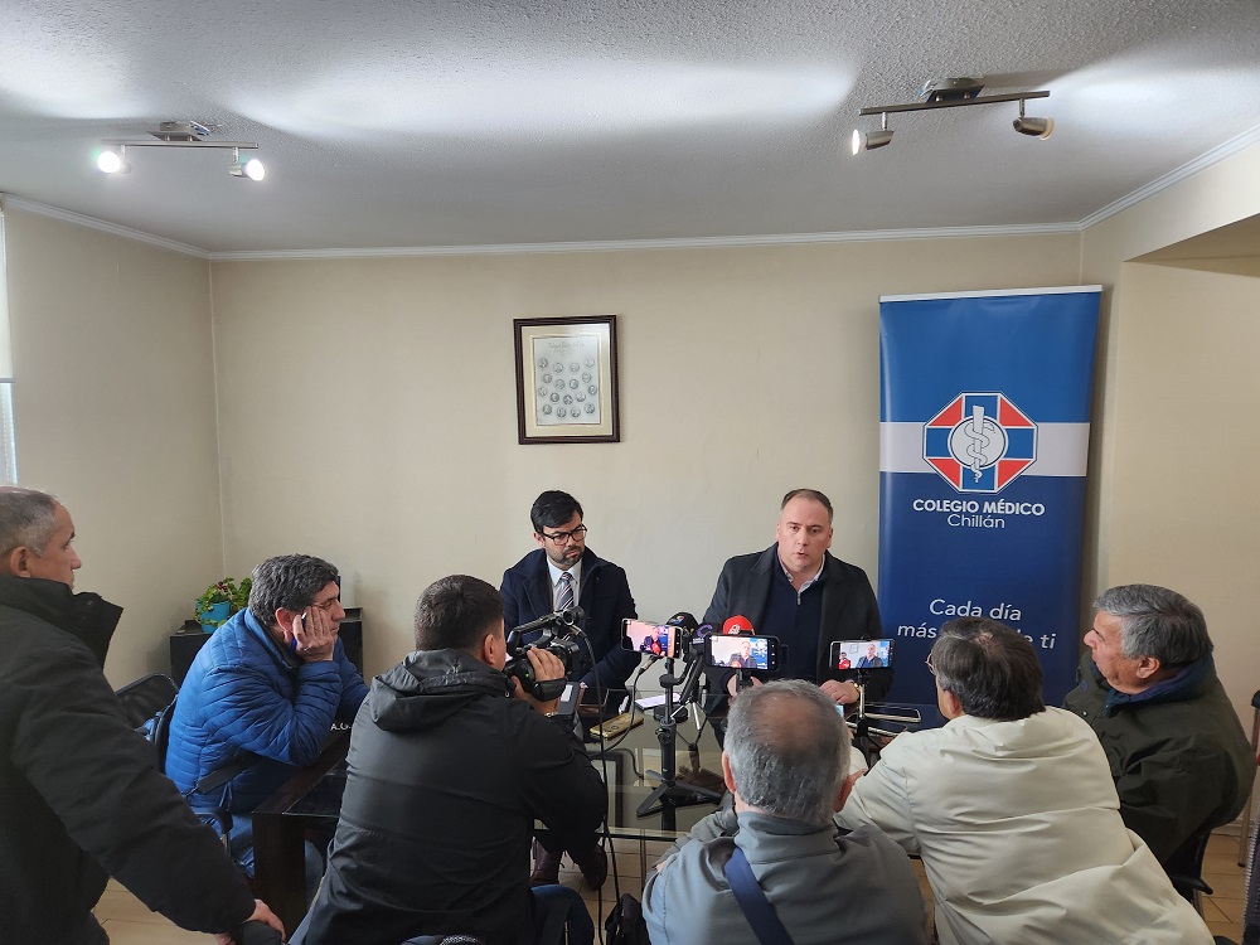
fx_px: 837
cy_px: 472
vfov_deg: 58.9
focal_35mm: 23
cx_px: 630
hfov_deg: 73.9
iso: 320
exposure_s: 1/100
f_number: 1.8
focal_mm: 5.4
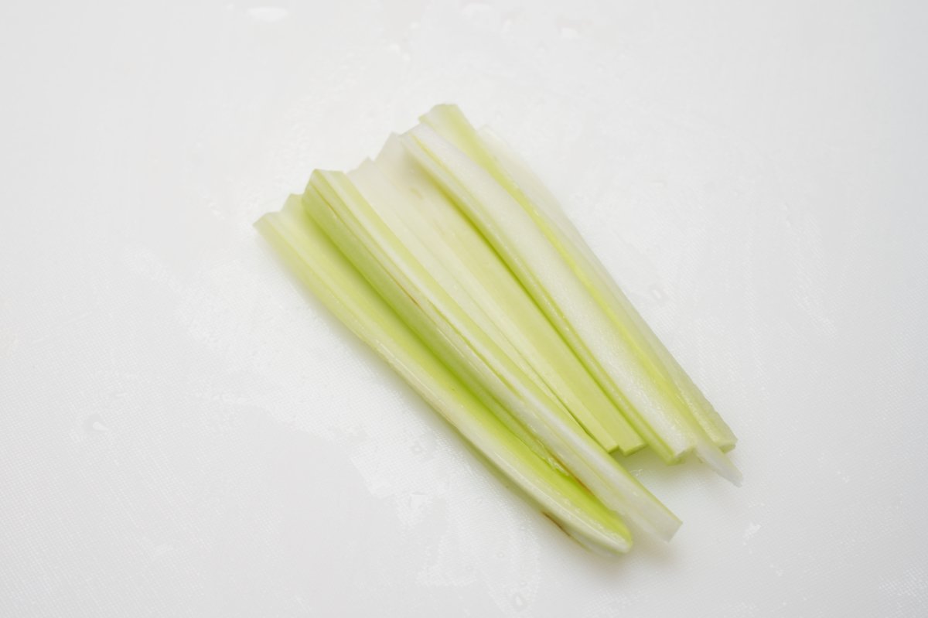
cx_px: 464
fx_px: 1804
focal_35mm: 70
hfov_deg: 28.9
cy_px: 309
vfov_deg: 19.4
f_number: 8
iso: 100
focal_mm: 70
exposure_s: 1/160
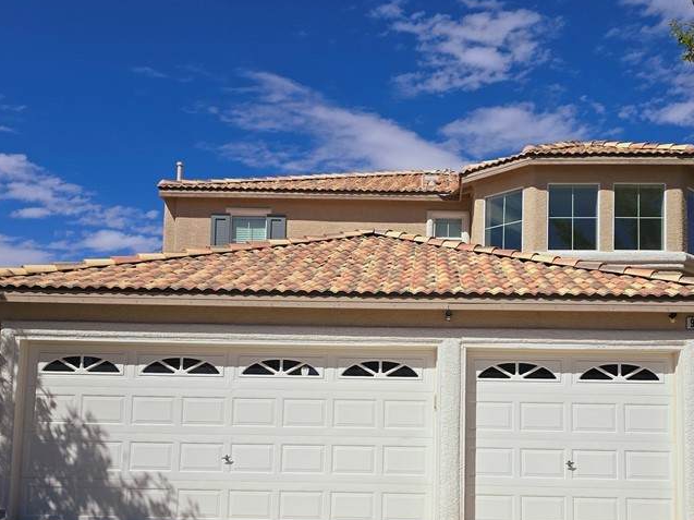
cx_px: 398
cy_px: 358
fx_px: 741
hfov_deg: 50.0
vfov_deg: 38.1
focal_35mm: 37
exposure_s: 1/2054
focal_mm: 6.3
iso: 12
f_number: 1.7
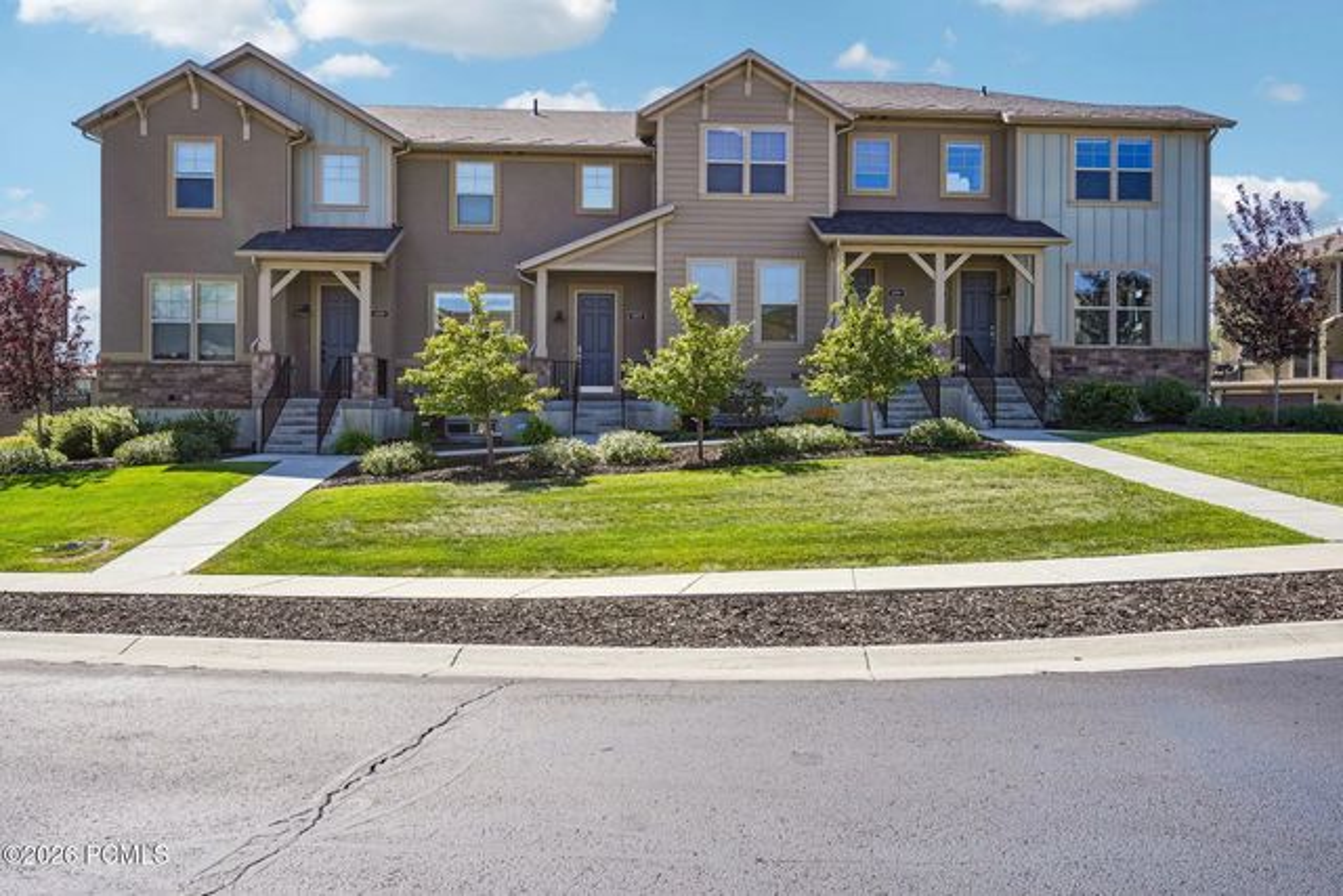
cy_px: 448
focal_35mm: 29
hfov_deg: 63.6
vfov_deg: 45.0
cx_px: 672
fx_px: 1082
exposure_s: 1/160
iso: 100
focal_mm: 29
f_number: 8
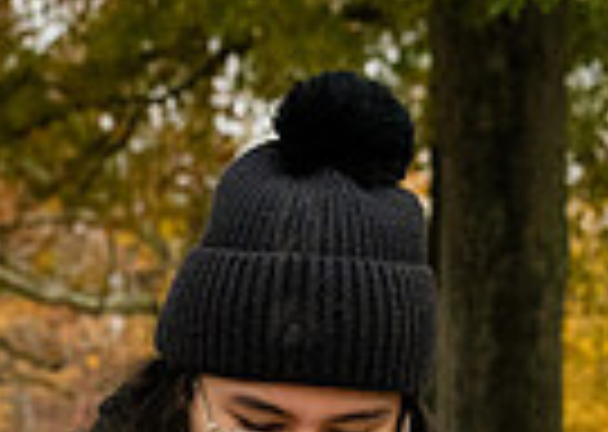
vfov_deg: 8.2
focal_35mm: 171
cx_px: 101
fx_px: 2948
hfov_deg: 11.7
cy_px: 671
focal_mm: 35
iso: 6400
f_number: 4
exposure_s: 1/640
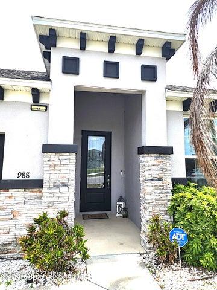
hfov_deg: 58.9
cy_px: 145
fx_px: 192
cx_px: 108
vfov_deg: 73.9
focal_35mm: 23
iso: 12
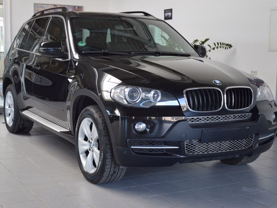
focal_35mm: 58
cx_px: 131
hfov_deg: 33.5
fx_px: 461
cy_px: 105
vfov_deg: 25.4
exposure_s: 1/80
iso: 400
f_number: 4.5
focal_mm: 35
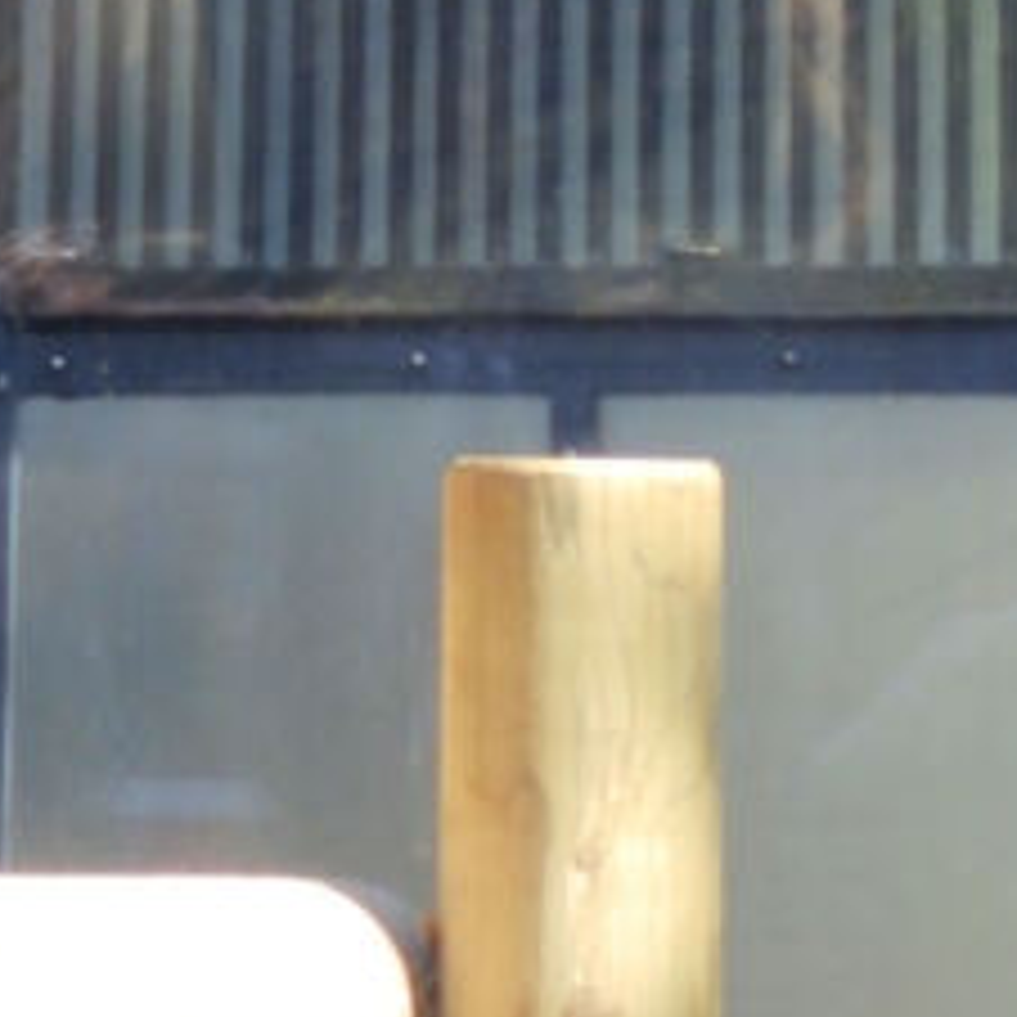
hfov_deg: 2.4
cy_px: 1557
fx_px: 24597
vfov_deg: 2.4
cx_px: -90
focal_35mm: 740
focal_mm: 42.3
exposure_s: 1/80
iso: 160
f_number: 5.1
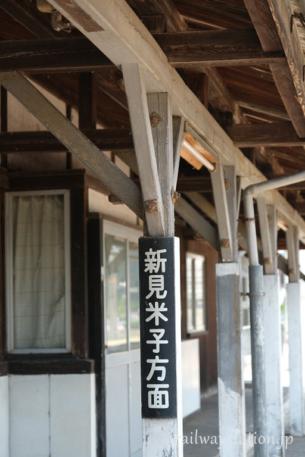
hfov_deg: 16.5
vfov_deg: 24.5
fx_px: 1055
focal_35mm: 83
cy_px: 228
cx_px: 152
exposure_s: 1/250
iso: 125
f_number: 2.8
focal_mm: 55
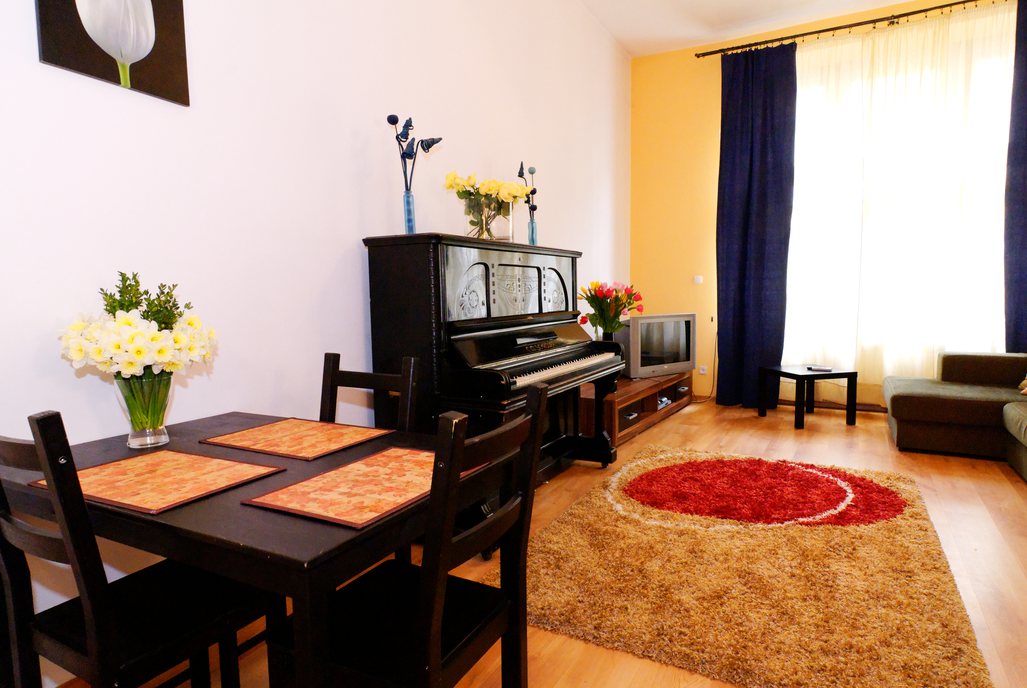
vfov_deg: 64.7
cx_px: 533
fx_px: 543
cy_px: 340
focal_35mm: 19
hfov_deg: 86.8
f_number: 8
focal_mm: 12
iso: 1600
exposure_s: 1/15
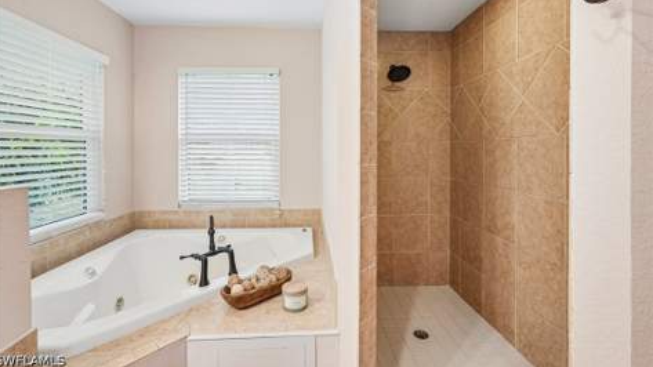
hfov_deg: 94.2
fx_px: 304
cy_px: 150
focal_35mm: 18
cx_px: 323
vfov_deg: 61.9
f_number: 8
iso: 400
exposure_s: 1/15
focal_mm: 16.5
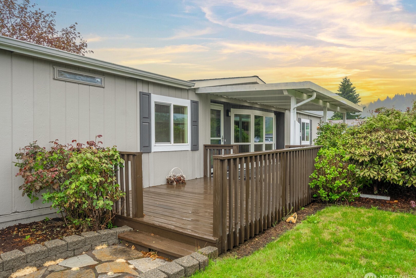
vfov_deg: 53.2
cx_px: 209
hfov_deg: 73.7
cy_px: 144
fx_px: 277
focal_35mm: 24
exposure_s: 1/30
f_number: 7.1
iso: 160
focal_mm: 23
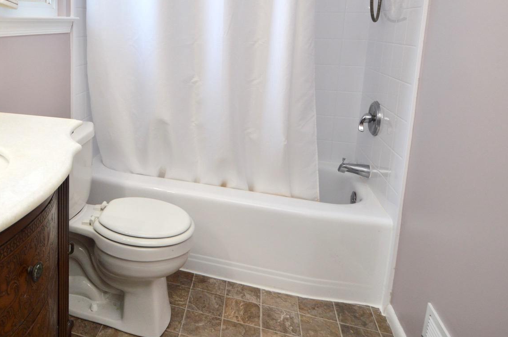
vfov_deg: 45.7
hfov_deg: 61.4
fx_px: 381
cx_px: 95
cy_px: 73
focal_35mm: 27
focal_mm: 10
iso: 400
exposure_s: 1/60
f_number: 4
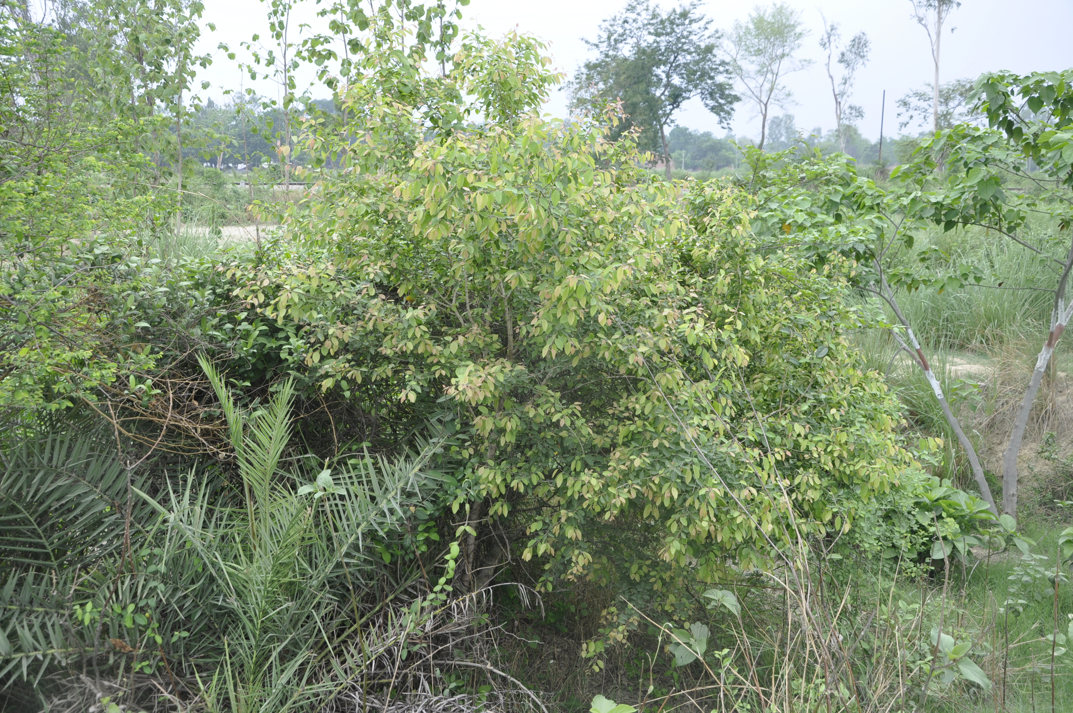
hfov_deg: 57.3
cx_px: 536
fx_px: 982
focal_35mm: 33
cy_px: 356
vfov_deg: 39.9
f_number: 5.6
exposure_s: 1/125
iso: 200
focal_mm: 22
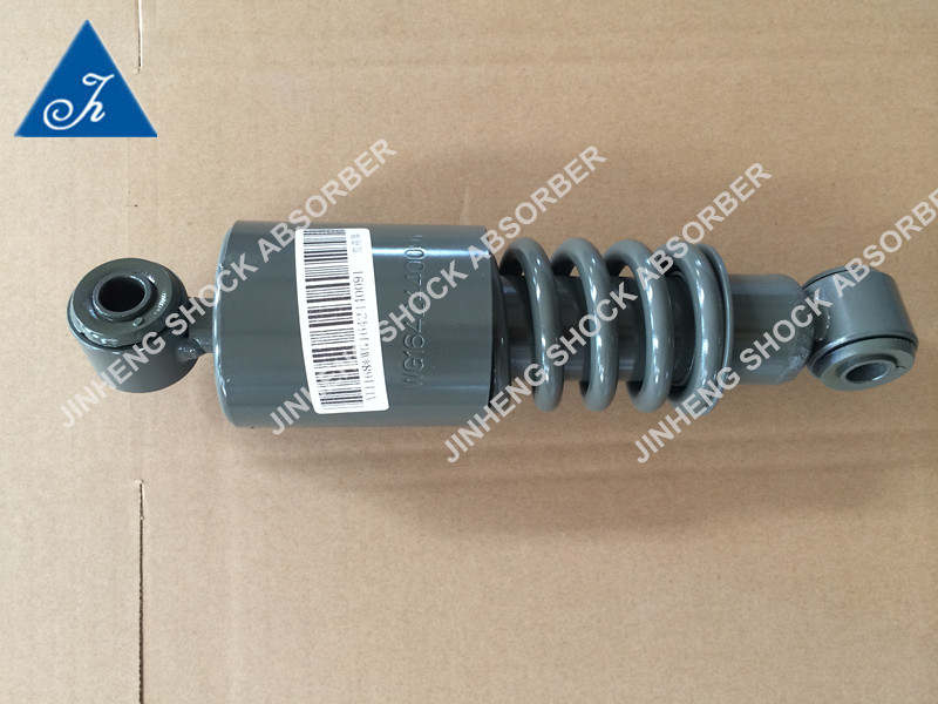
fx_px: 813
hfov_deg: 60.0
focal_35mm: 30
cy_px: 352
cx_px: 469
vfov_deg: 46.8
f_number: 2.2
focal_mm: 4.12
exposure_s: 1/30
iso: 80
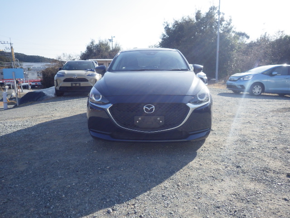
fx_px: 209
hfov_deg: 69.4
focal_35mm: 25
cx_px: 145
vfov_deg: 54.9
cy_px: 109
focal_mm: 4.5
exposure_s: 1/1500
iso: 250
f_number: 2.8
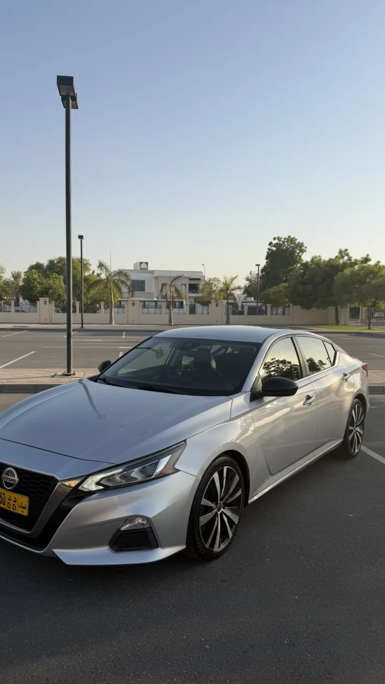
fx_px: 490
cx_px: 168
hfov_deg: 42.8
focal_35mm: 27
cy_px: 344
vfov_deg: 69.9
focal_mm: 6.76
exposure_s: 1/3953
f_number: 1.78
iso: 80
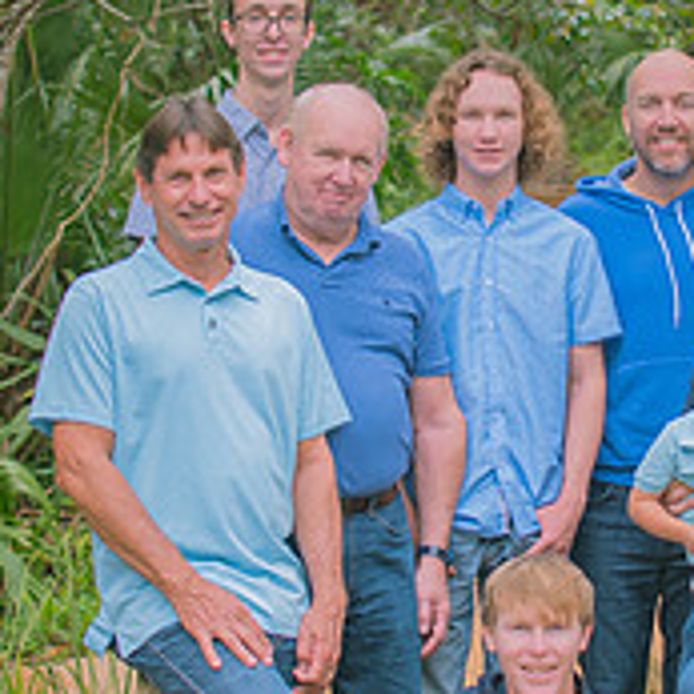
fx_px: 2608
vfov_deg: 15.2
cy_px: 373
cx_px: 546
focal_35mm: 115
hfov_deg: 15.1
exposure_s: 1/250
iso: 100
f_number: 2.8
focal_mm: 35
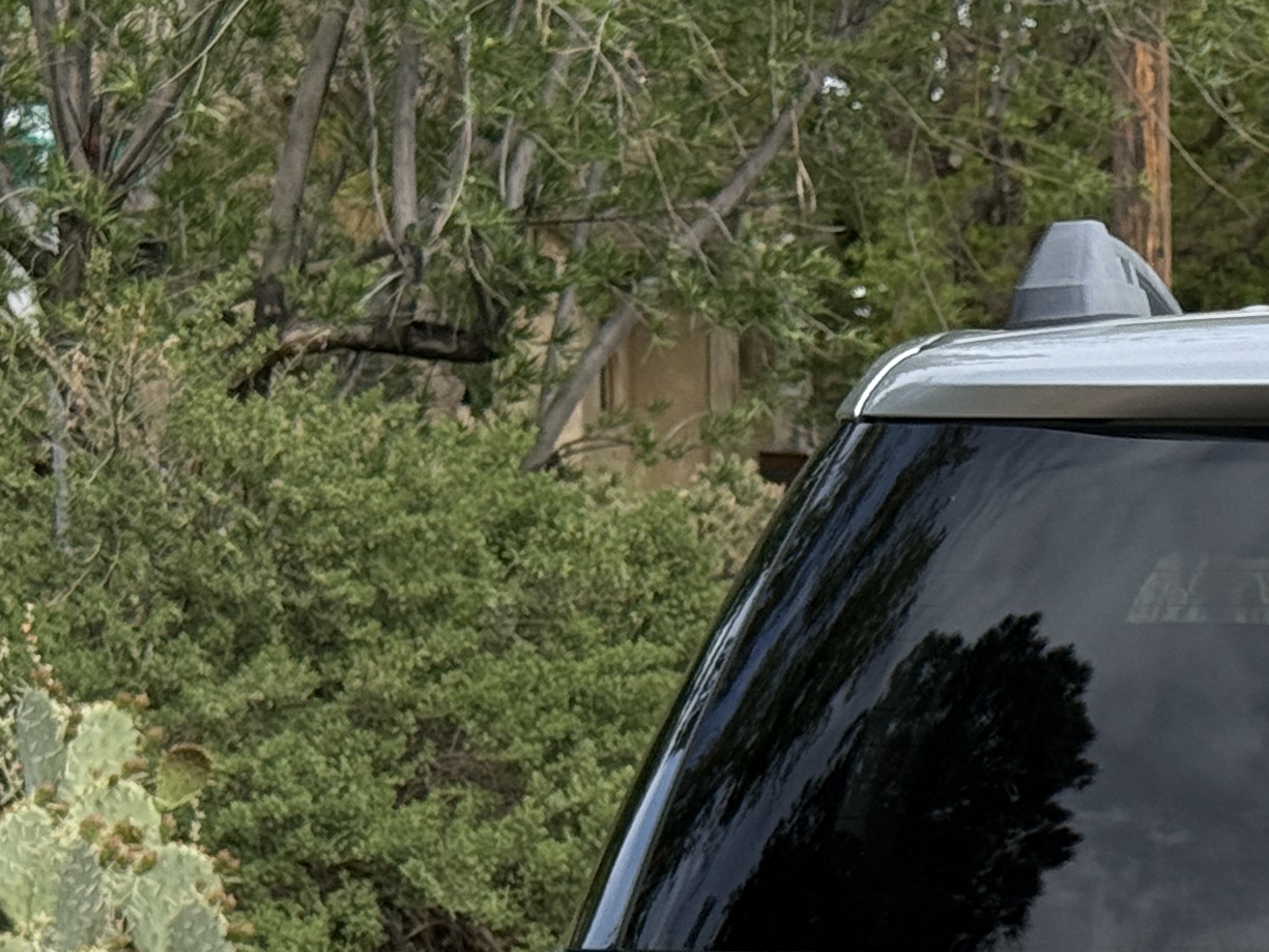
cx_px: 1659
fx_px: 5793
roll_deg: -0.6
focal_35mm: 158
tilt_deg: -9.3
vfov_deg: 9.2
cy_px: 1332
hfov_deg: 12.1
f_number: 1.78
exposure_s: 1/2762
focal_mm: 6.76
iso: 64
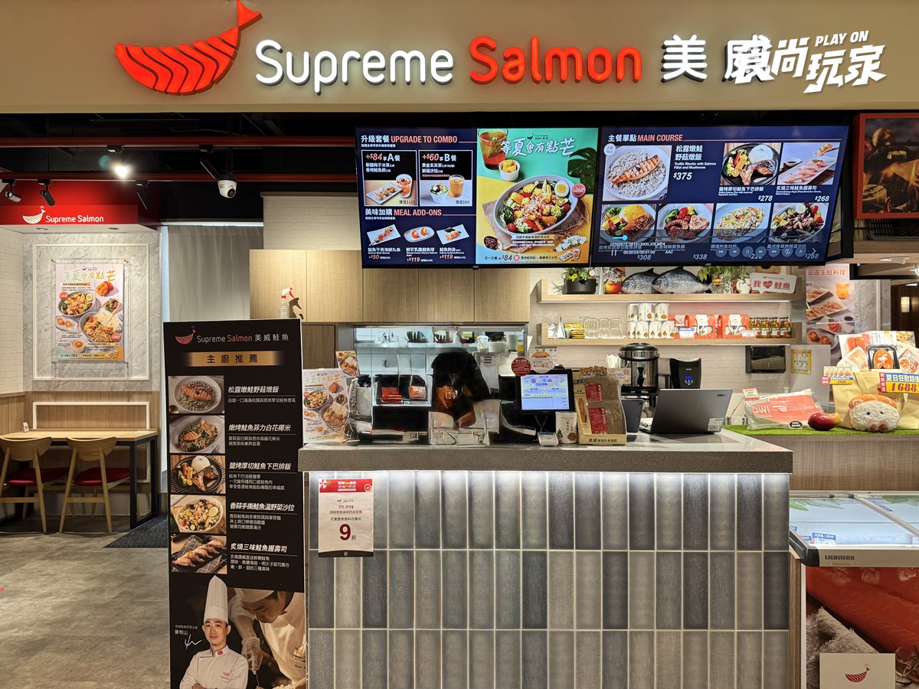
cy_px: 344
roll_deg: +0.3
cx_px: 460
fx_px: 637
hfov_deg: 71.6
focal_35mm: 24
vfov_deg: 56.8
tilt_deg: +0.3
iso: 125
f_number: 1.78
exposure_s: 1/120
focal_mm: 6.76
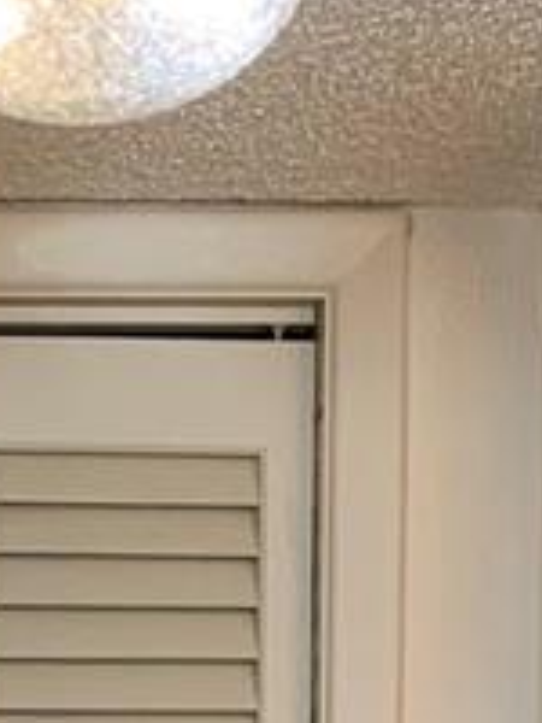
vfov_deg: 10.6
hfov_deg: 9.4
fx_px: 3257
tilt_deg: -13.2
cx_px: -43
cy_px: 1808
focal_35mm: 156
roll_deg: +0.9
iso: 64
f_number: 1.8
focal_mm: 4.25
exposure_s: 1/60
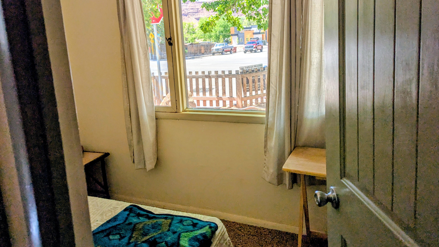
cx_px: 216
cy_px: 86
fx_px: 314
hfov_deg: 69.9
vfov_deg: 42.4
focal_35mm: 27
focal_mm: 6.81
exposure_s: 1/413
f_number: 1.85
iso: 38
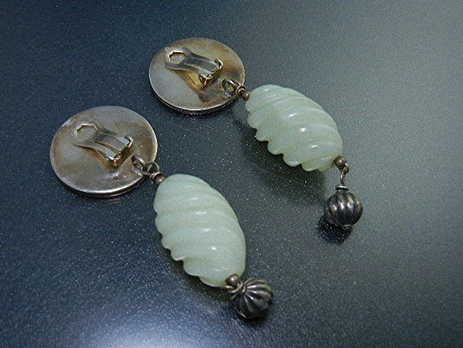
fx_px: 522
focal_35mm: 39
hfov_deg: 47.9
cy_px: 174
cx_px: 232
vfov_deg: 36.8
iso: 576
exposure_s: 1/30
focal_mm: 7.1
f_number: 7.4
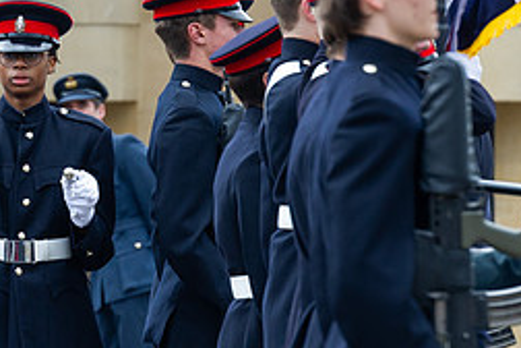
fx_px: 8987
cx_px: 143
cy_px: 253
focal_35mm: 621
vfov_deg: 2.2
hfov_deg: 3.3
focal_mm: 200
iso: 900
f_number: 6.3
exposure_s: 1/250
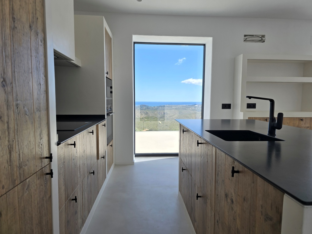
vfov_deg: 58.9
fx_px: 207
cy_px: 117
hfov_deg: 73.9
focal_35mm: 23
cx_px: 156
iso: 12
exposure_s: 1/369
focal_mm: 6.3
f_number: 1.7
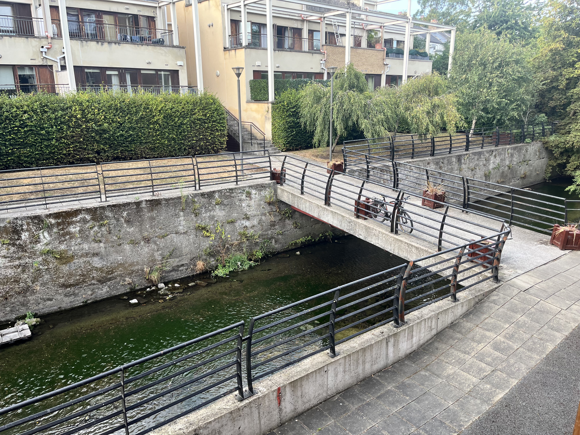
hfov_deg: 67.3
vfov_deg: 53.1
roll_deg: +0.8
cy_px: 218
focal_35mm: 26
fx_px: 436
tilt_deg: -16.3
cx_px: 290
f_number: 1.6
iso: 40
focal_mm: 5.1
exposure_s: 1/189
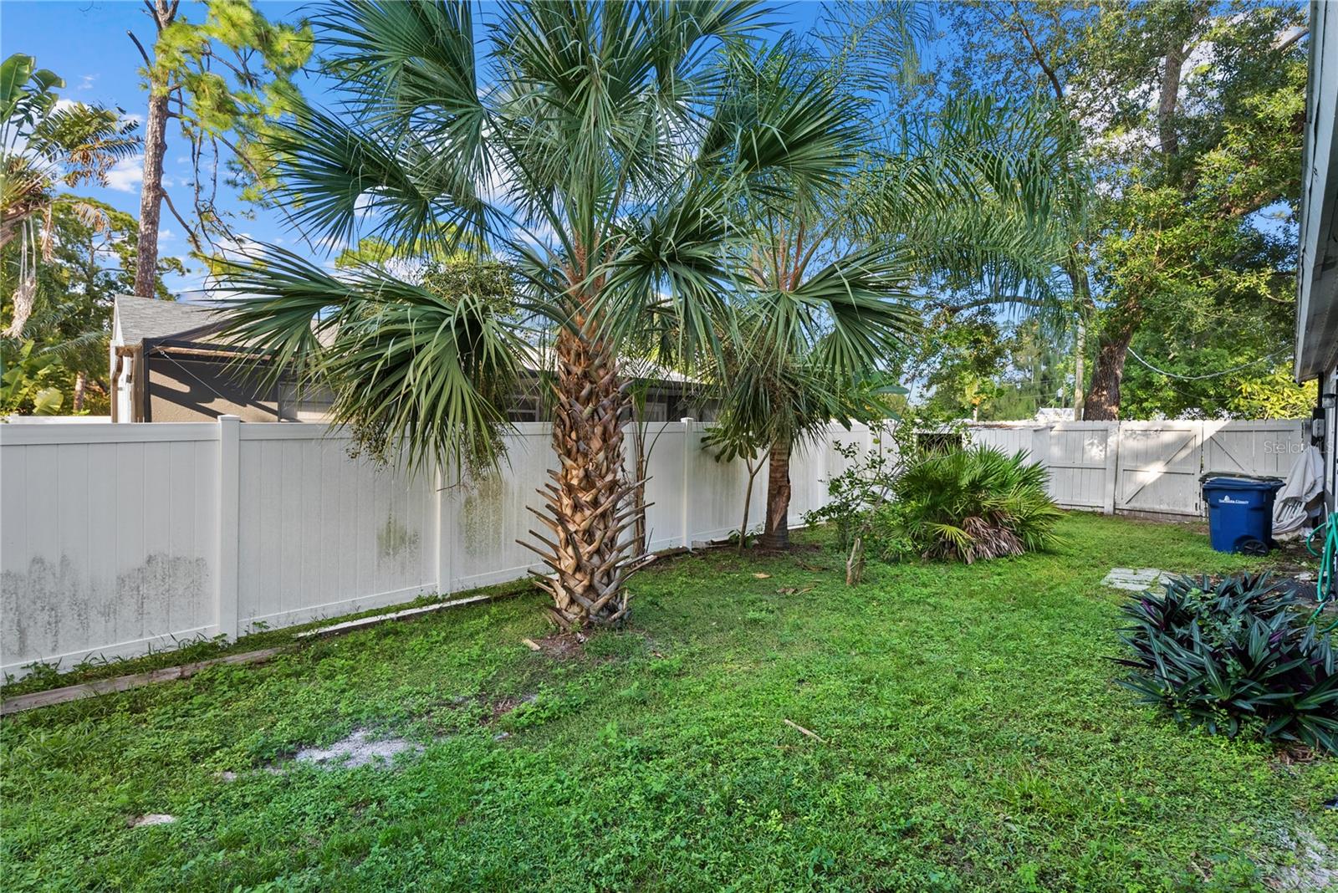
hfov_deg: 96.7
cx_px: 669
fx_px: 595
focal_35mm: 16
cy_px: 446
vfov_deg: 73.8
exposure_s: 1/25
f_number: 9
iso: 400
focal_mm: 16
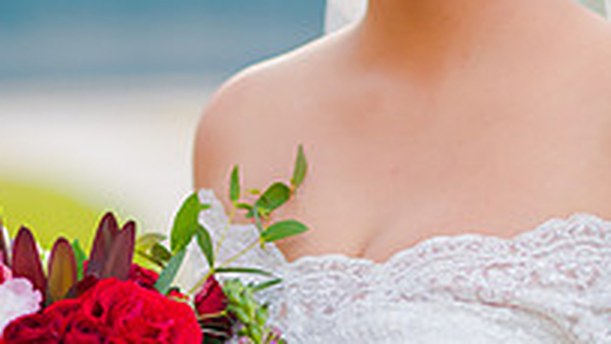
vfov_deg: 6.2
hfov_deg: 11.0
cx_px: 359
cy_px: 72
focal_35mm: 196
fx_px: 3177
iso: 320
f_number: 1.8
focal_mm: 85
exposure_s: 1/1250
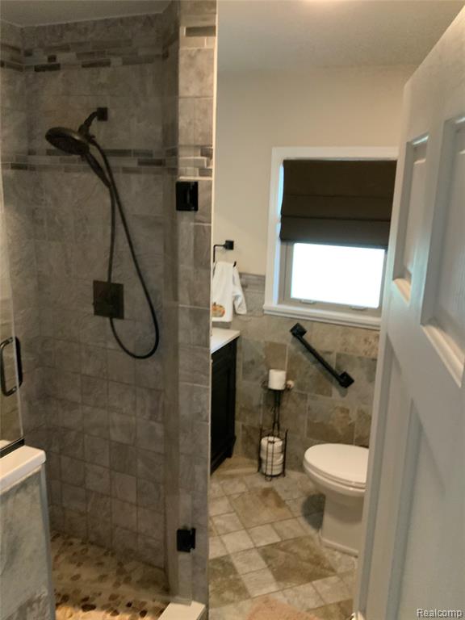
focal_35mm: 29
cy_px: 310
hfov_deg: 48.2
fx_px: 519
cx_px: 232
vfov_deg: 61.7
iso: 400
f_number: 1.8
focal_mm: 3
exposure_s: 1/30
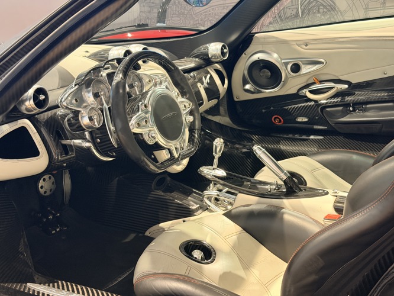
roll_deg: +2.4
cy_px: 148
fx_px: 547
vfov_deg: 30.3
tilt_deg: -17.8
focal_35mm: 48
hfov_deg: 39.6
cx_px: 197
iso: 500
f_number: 1.78
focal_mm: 6.76
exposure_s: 1/33
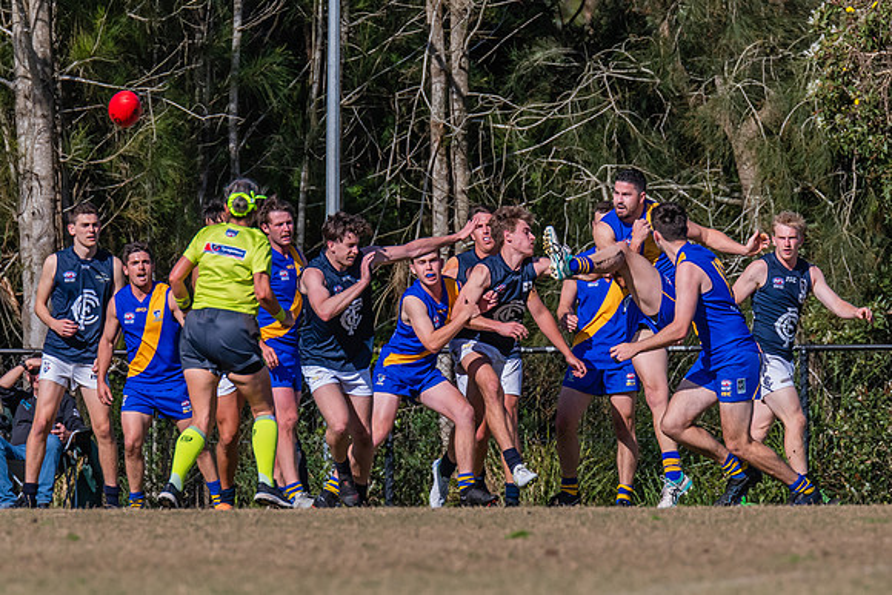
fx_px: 17820
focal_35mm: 719
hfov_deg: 2.9
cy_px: 206
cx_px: 660
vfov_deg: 1.9
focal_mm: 420
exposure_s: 1/2000
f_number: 8
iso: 800
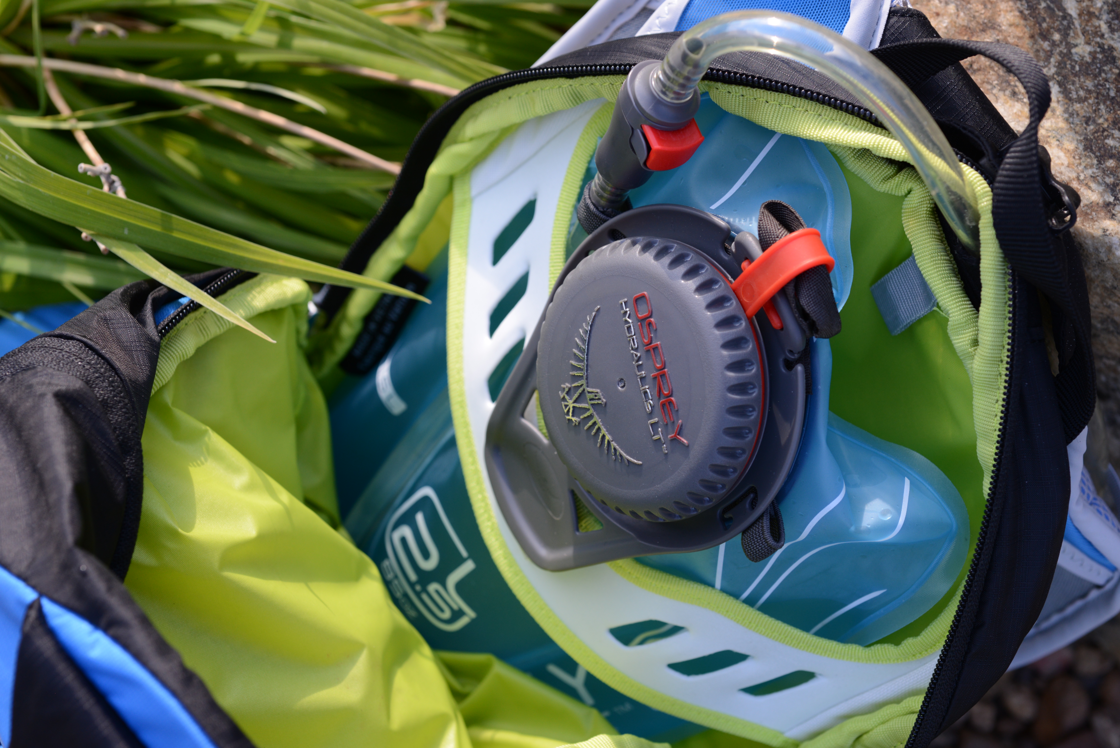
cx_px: 560
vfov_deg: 22.6
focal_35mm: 60
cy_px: 374
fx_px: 1867
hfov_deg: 33.4
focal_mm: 60
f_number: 8
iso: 400
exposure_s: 1/200
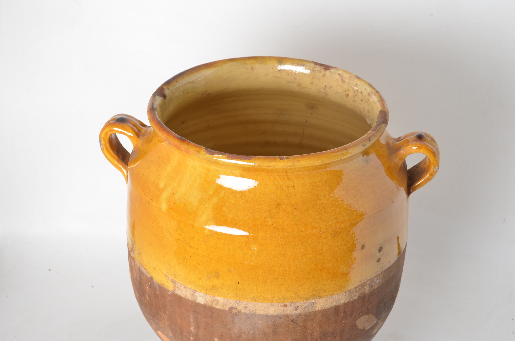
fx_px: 1071
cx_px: 258
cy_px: 170
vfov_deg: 18.1
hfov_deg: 27.0
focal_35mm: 75
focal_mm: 50
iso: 100
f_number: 11
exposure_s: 1/125
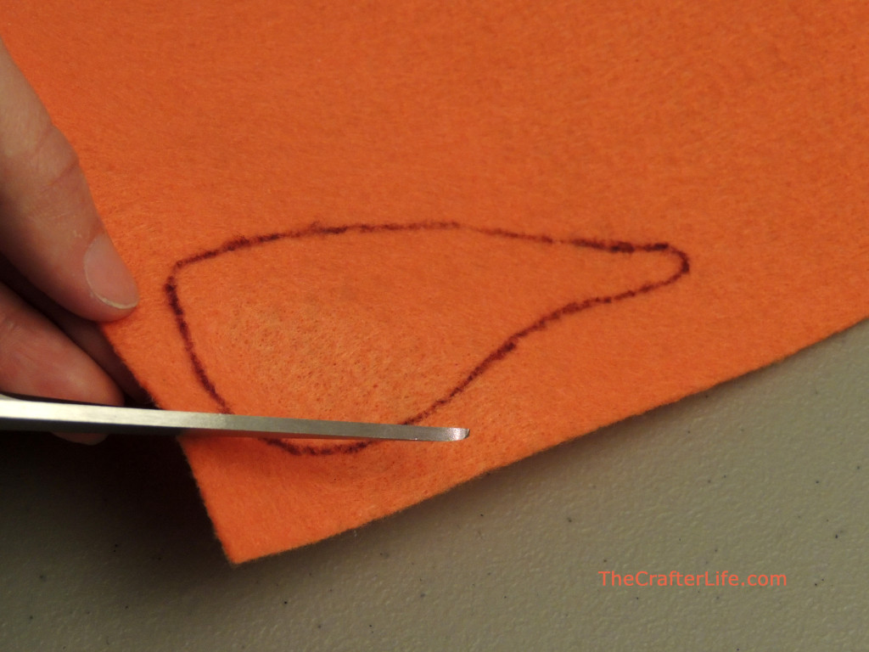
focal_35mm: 100
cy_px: 326
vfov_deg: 14.8
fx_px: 2510
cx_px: 434
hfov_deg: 19.6
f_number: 4.1
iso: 560
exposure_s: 1/25
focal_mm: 17.8
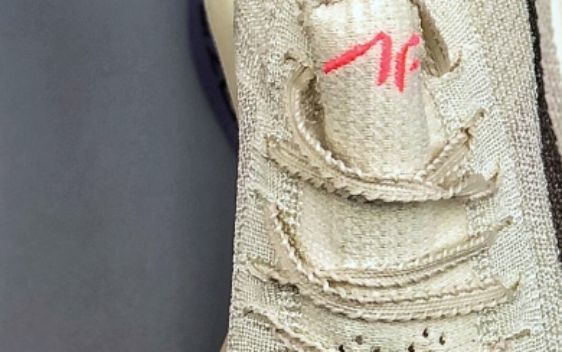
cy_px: 299
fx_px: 3417
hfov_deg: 9.3
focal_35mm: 223
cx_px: 10
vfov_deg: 5.9
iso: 40
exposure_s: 1/100
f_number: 2.8
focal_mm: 6.6
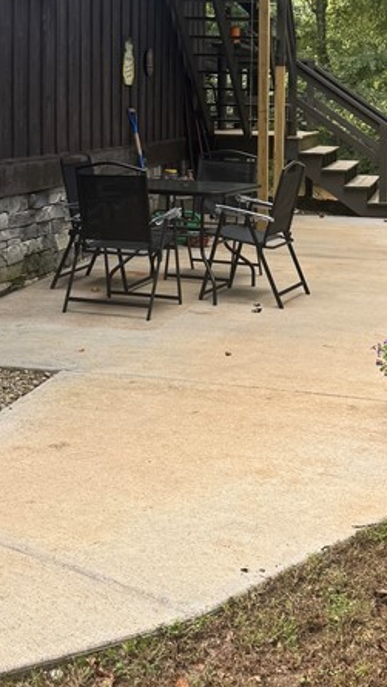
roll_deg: -0.9
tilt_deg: -3.7
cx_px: 227
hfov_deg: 20.0
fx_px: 1094
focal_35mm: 60
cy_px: 157
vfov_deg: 34.0
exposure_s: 1/121
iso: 80
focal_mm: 6.76
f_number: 1.78
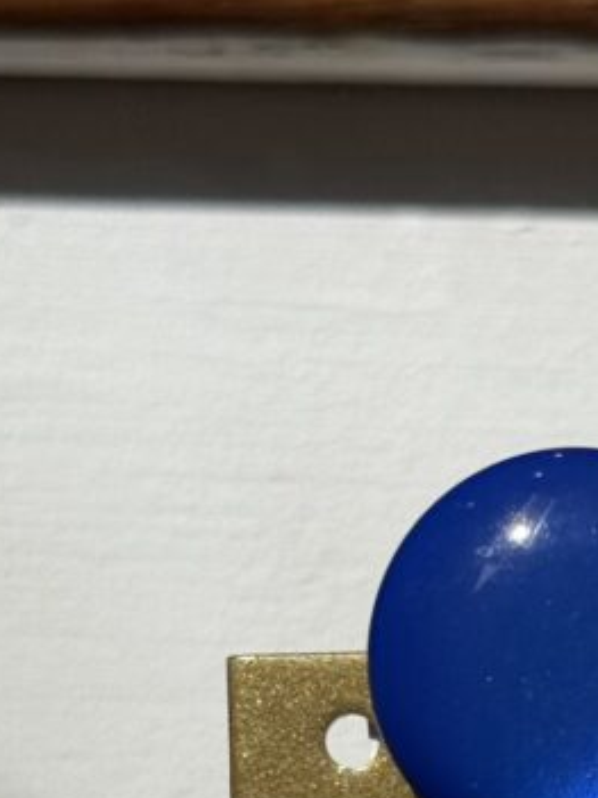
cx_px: 841
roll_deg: -0.3
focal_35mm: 175
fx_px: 4033
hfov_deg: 8.3
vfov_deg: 11.0
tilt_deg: -3.7
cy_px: 1084
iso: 64
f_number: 1.78
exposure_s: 1/4587
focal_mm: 6.76
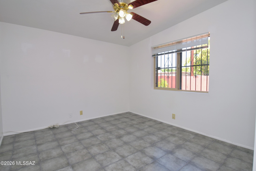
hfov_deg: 90.0
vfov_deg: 67.4
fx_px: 128
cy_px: 86
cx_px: 128
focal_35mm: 18
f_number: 9
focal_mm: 12
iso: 400
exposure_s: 1/60
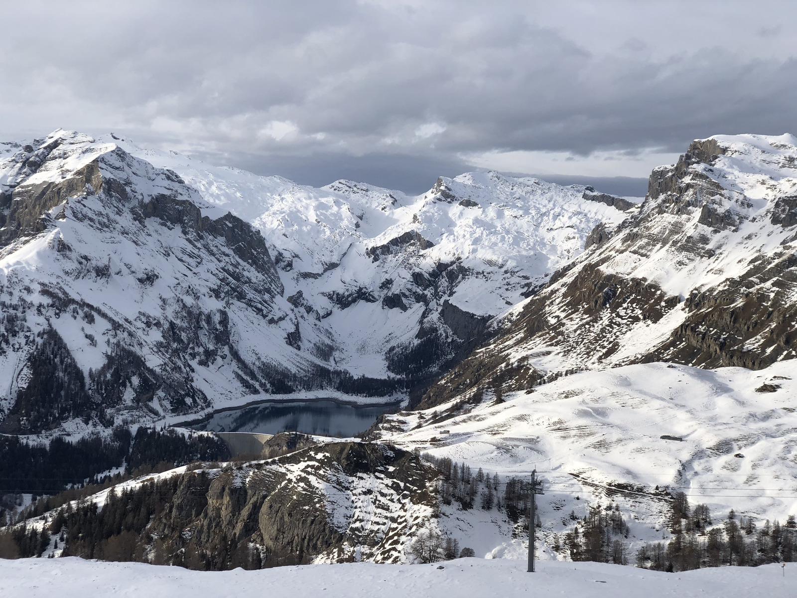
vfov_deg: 28.0
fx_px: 1197
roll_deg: -1.0
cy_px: 299
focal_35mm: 52
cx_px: 398
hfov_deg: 36.8
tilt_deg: -1.6
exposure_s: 1/1230
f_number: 2.4
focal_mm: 6
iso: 16
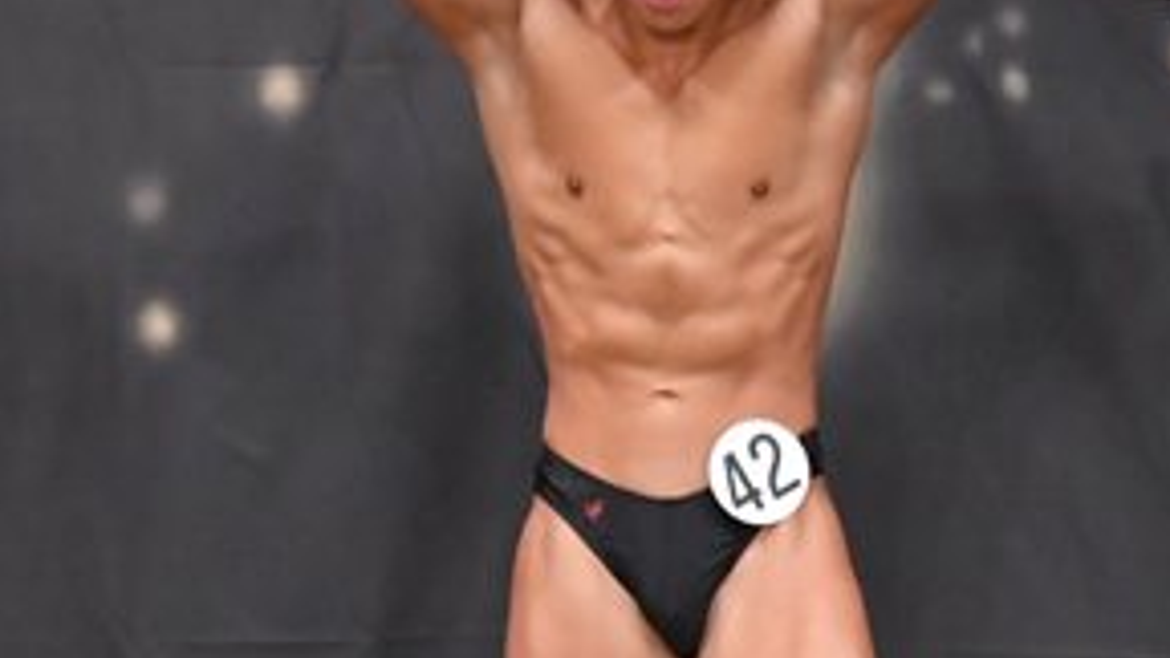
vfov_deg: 2.0
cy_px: 585
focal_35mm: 612
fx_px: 18987
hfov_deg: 3.5
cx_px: 563
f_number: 5.6
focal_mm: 145
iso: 6400
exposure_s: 1/400
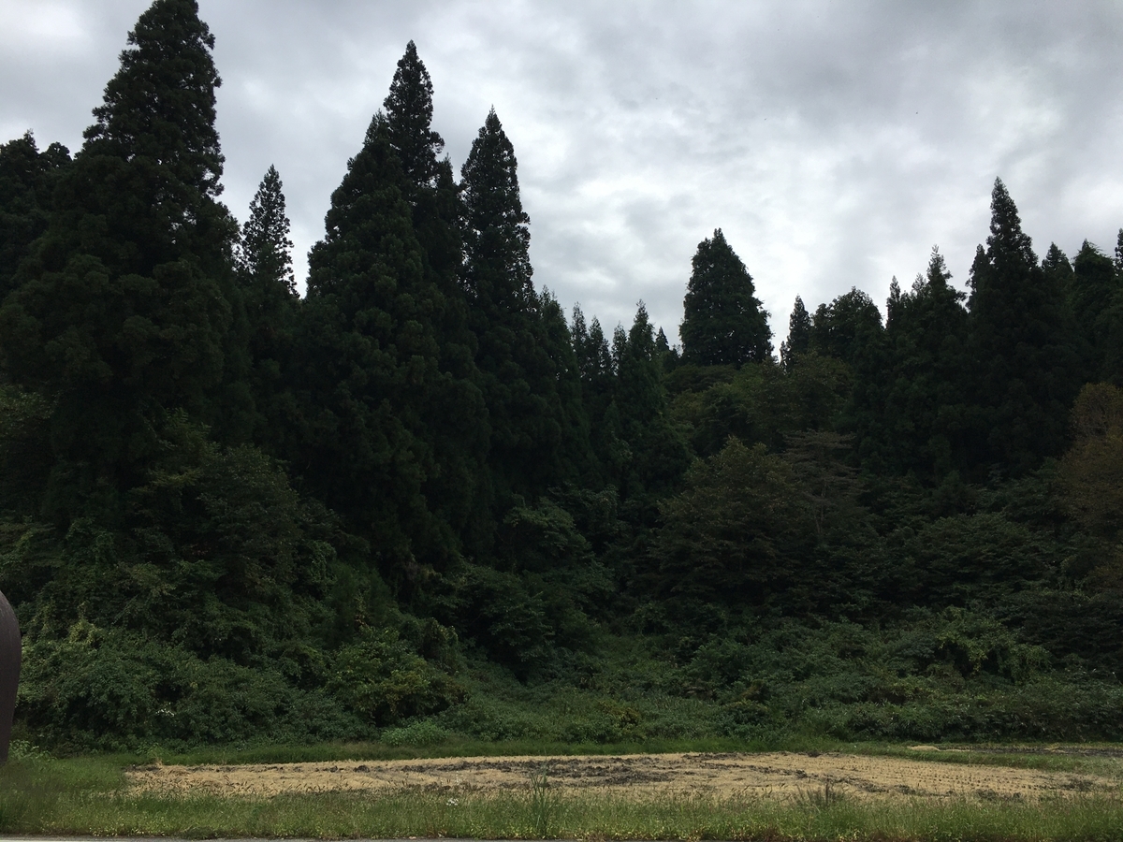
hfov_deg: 61.7
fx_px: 941
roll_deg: -0.9
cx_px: 562
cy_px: 421
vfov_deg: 48.2
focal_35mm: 29
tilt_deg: +17.4
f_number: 2.2
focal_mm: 4.15
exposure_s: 1/1374
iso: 25
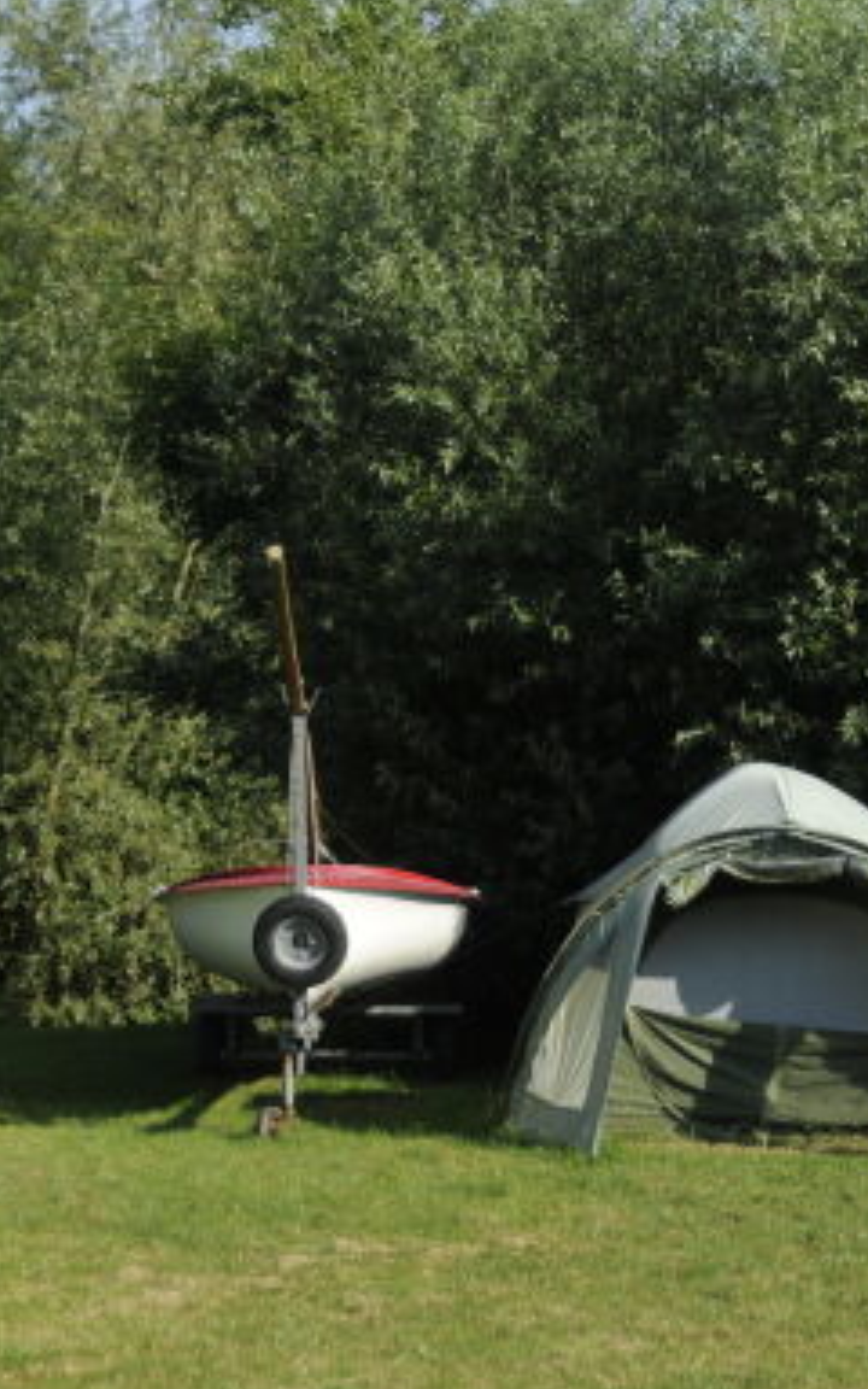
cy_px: 687
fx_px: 2952
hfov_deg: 16.4
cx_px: 40
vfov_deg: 26.5
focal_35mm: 78
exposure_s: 1/1000
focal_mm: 42
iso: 200
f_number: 4.5
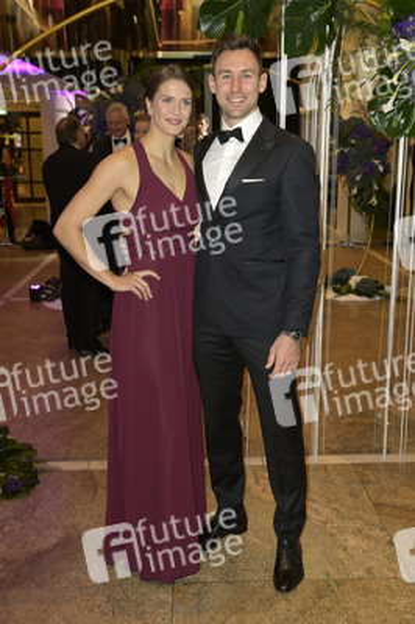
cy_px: 312
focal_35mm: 38
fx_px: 658
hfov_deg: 35.0
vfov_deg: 50.7
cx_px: 208
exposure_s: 1/60
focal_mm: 38
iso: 2500
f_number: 5.6
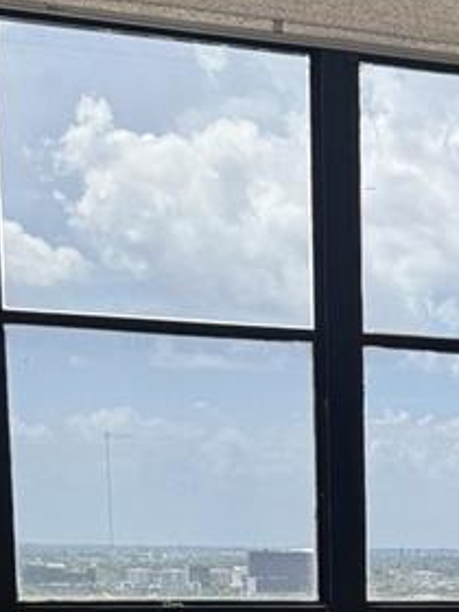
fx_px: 1821
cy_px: 863
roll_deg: +2.2
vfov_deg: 17.5
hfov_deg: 13.9
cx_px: 555
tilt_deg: -11.2
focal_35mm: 103
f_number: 1.78
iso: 80
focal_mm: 6.76
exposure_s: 1/765
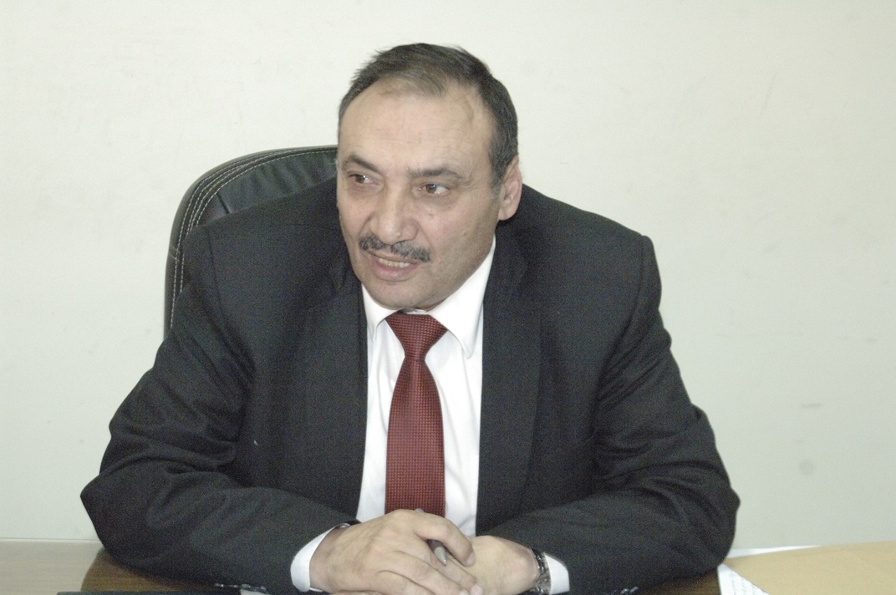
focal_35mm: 82
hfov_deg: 24.6
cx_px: 448
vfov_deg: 16.5
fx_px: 2051
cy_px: 298
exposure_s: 1/60
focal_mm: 55
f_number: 5
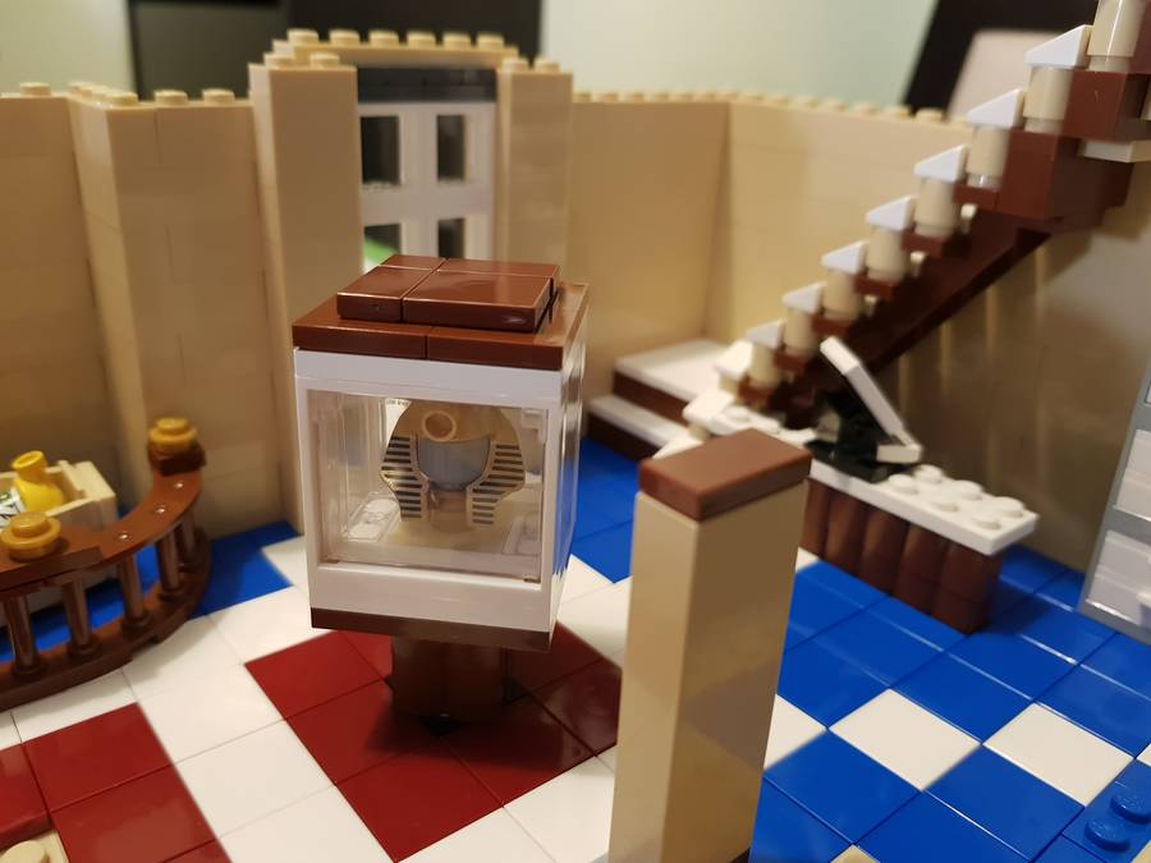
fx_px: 865
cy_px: 432
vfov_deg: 53.1
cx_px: 576
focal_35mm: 26
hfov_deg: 67.3
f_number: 1.7
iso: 250
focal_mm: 4.2
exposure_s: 1/20
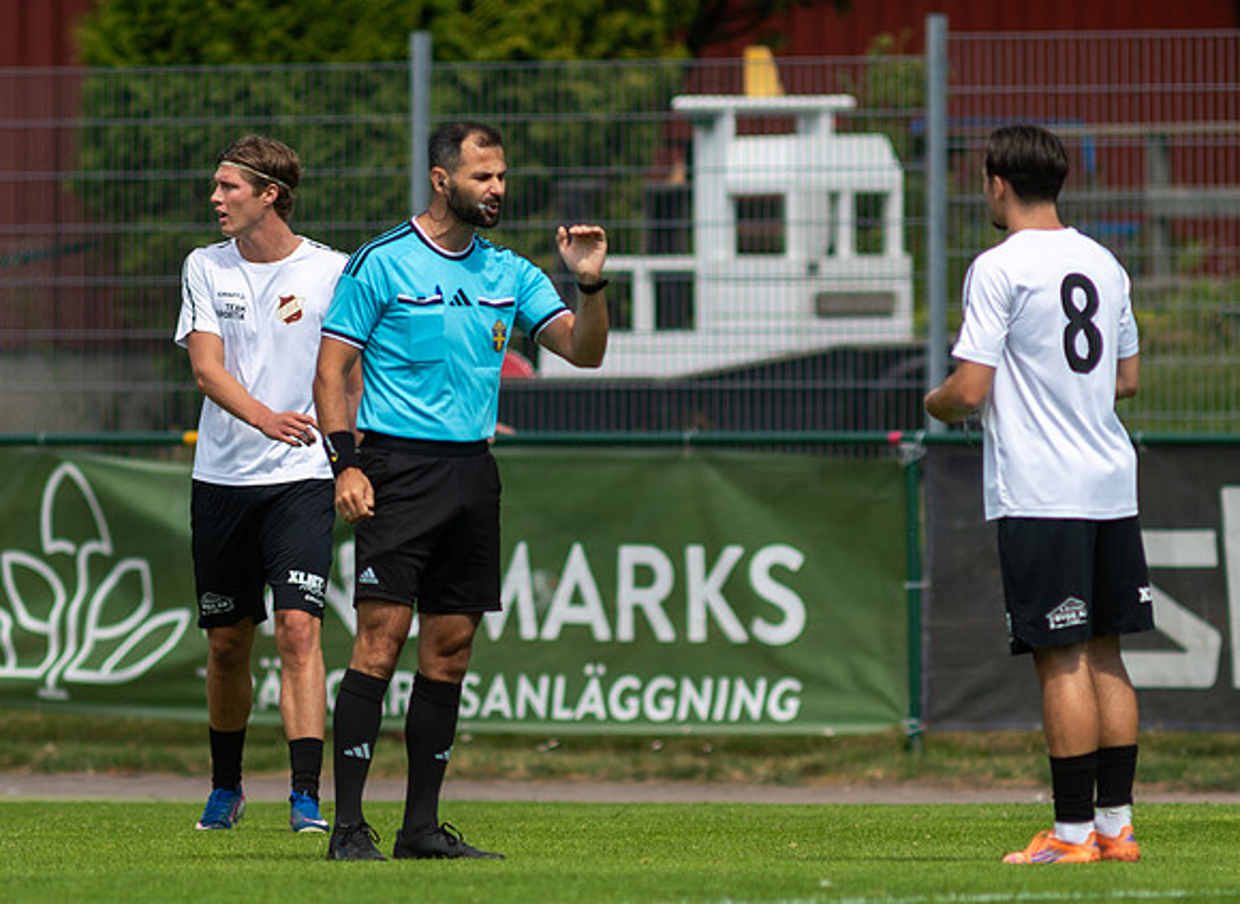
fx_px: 28009
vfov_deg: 1.8
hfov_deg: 2.5
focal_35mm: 790
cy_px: 553
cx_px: 512
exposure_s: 1/1600
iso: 110
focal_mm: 300
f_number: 3.2
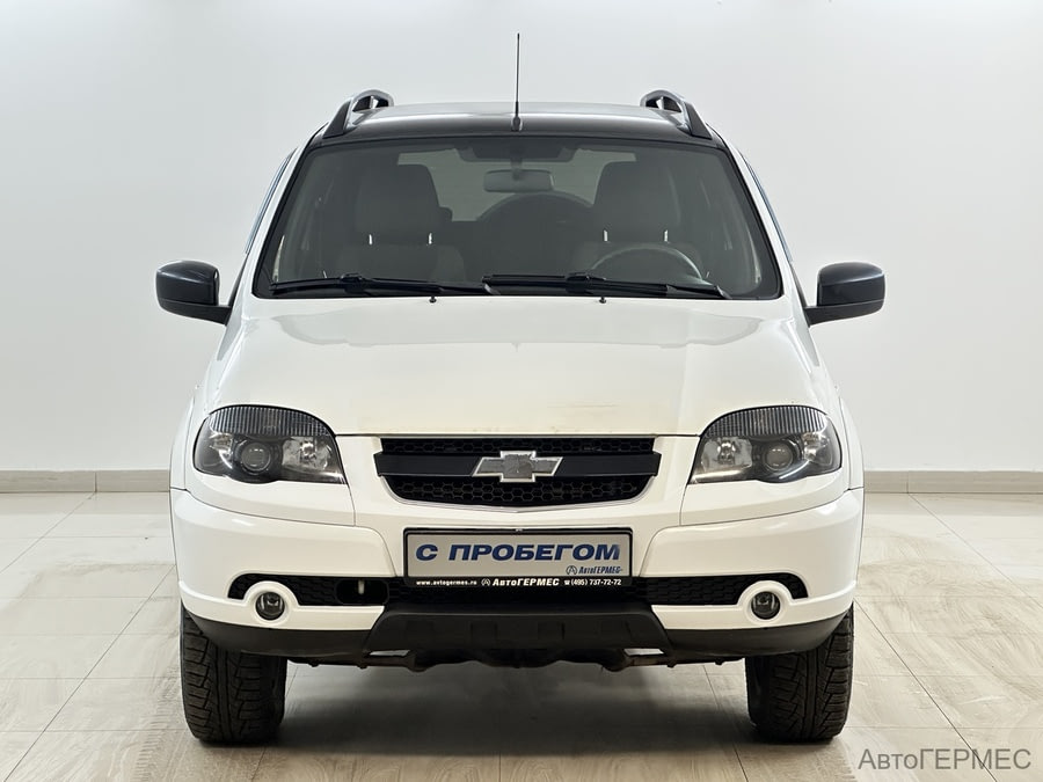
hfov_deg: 25.3
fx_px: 2320
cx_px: 522
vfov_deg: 19.1
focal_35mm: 77
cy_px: 391
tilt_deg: -5.6
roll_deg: -0.3
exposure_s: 1/50
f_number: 2.8
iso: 125
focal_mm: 9
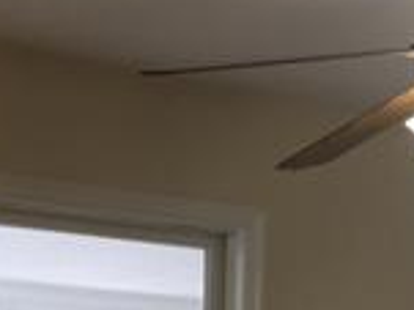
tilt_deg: -6.9
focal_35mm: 123
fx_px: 1470
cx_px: 406
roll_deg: -3.0
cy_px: 579
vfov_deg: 11.1
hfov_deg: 15.8
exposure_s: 1/30
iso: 100
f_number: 2.2
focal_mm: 4.15
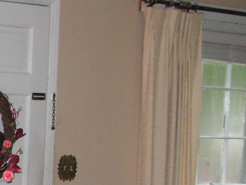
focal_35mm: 154
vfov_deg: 9.5
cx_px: -102
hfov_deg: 12.3
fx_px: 1094
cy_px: 214
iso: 259
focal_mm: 6.3
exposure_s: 1/73.9
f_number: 2.9
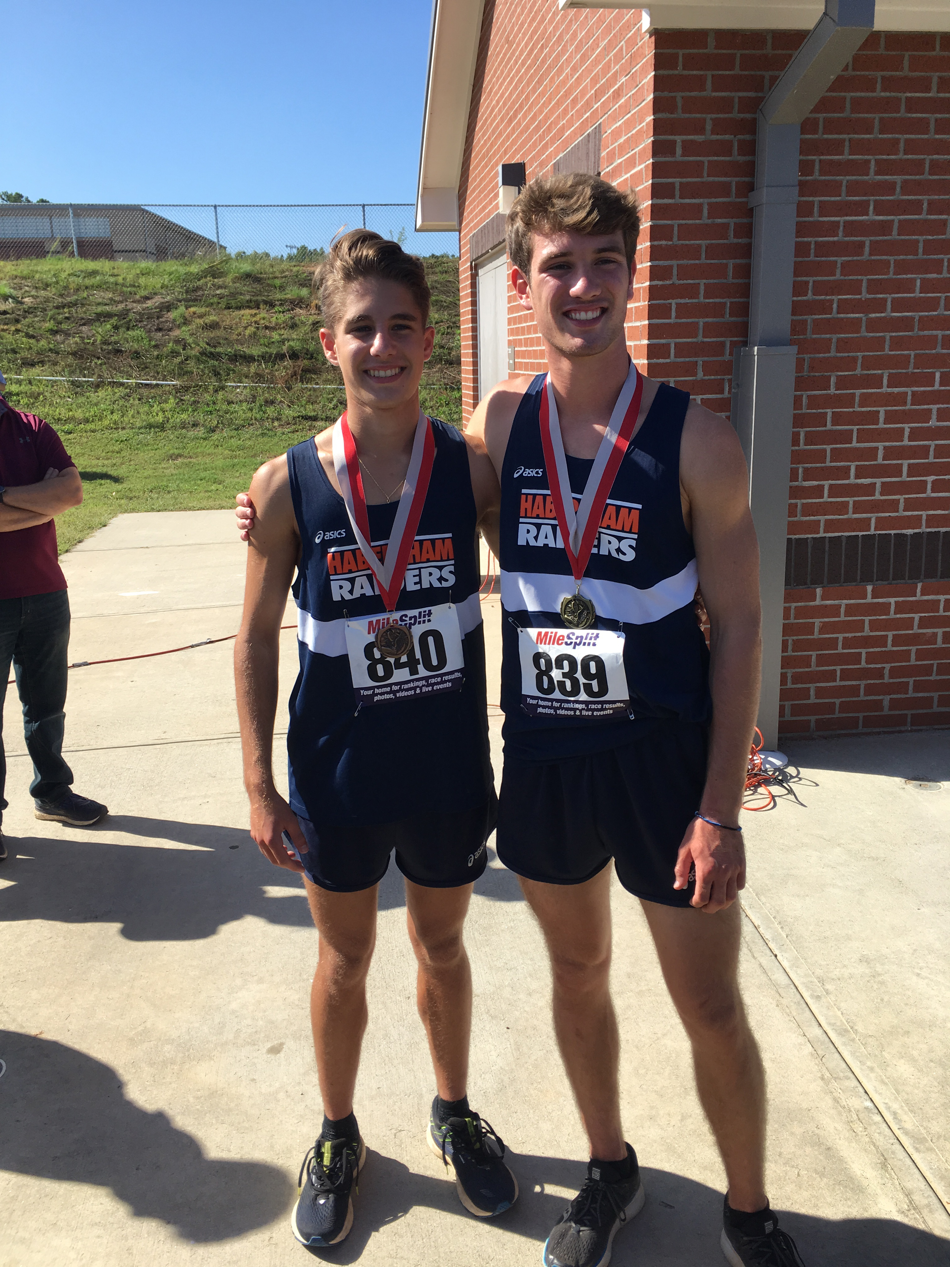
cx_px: 475
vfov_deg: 61.7
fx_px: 1061
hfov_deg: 48.2
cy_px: 634
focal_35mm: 29
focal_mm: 4.15
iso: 25
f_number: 2.2
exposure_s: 1/999
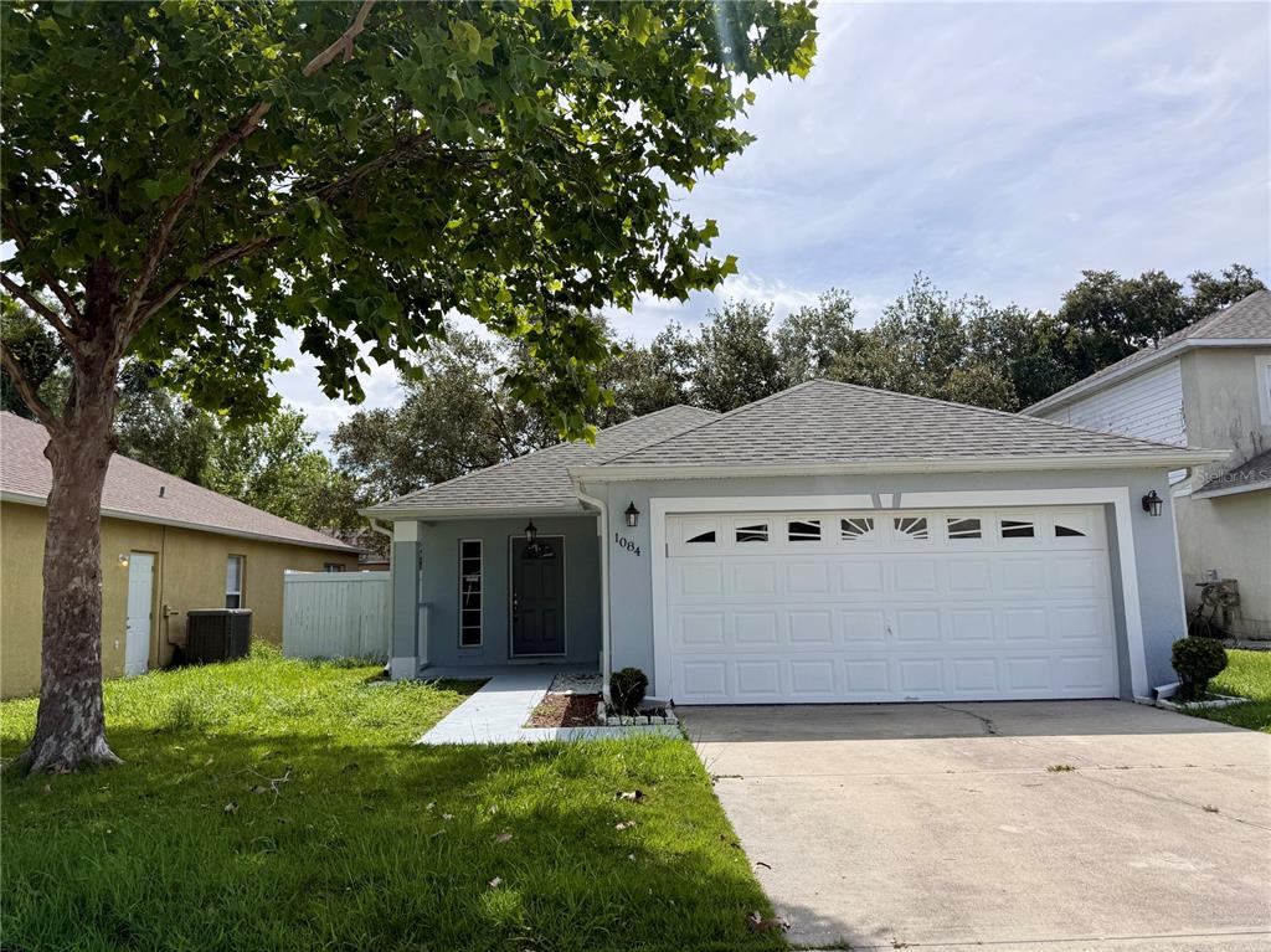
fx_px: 881
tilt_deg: +7.6
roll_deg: -0.4
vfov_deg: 56.8
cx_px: 636
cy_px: 476
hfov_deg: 71.6
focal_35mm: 24
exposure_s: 1/5319
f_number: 1.78
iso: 80
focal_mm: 6.76
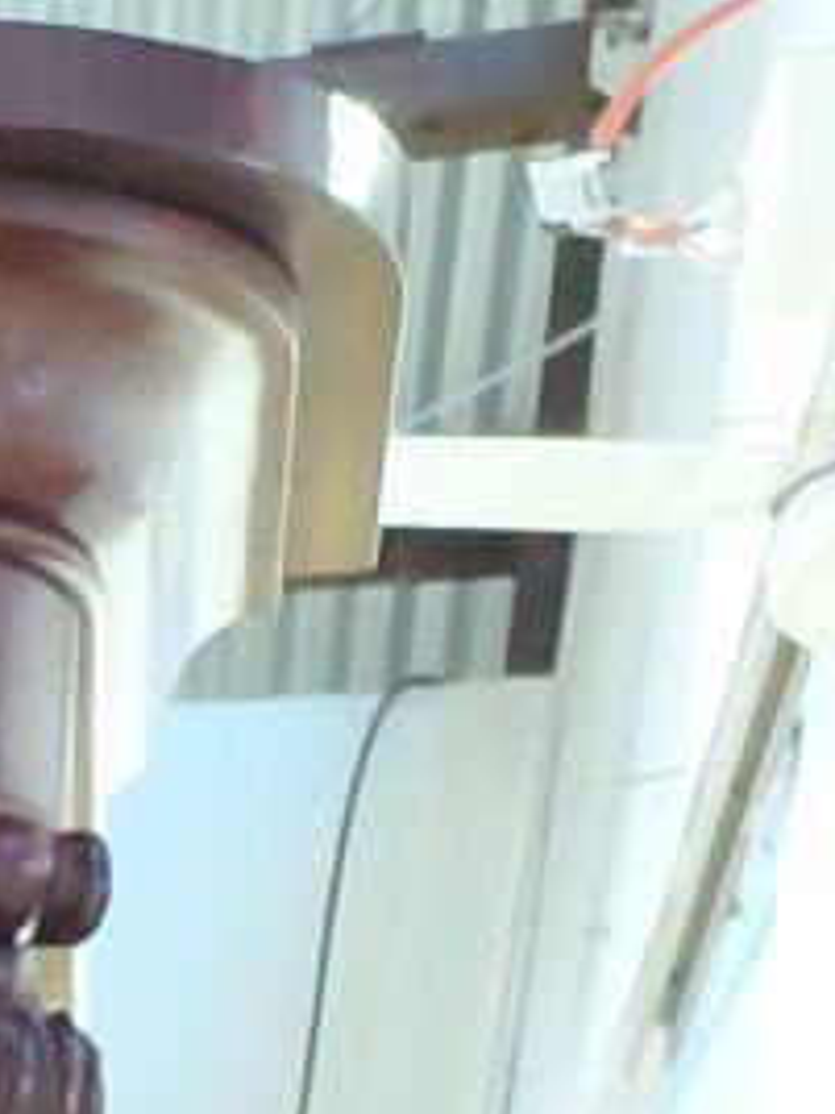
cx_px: -1961
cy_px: 4136
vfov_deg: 7.8
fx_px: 6111
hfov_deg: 6.8
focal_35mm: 190
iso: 400
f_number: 1.8
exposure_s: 1/33.4
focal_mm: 4.69
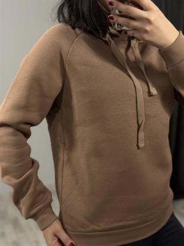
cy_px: 123
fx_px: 340
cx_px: 92
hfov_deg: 30.3
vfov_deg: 39.6
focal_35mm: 48
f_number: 1.78
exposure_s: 1/100
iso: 125
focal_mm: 6.86
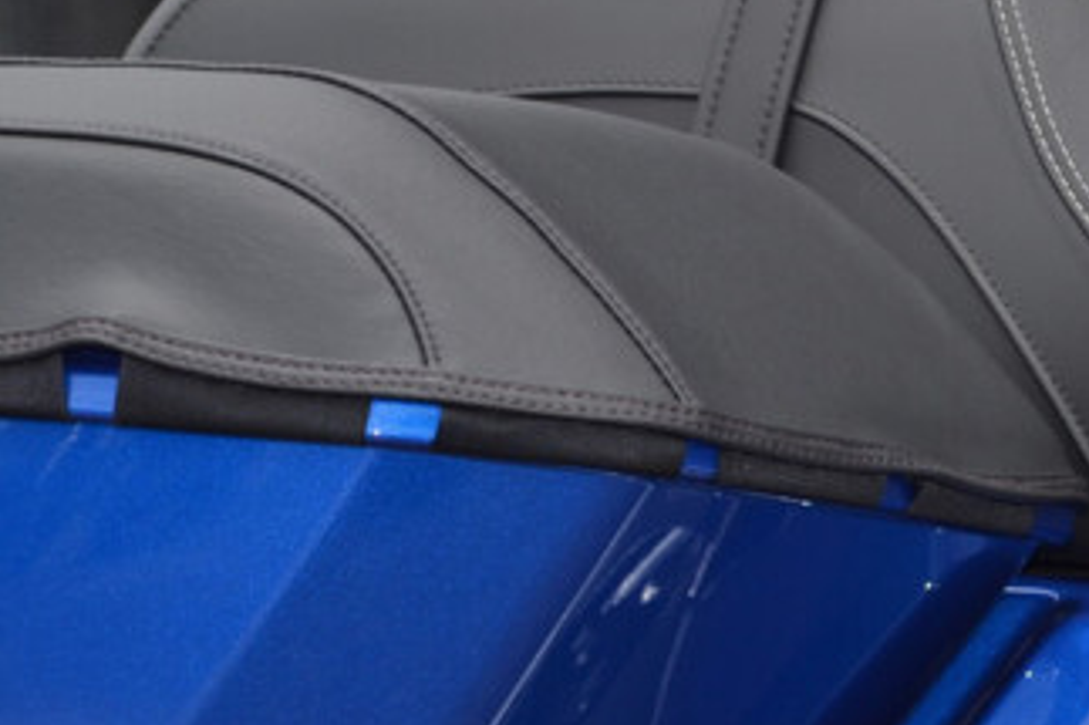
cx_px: 401
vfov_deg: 9.2
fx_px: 4384
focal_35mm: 145
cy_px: 1086
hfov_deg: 14.1
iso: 100
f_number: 8
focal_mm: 26
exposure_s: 1/200
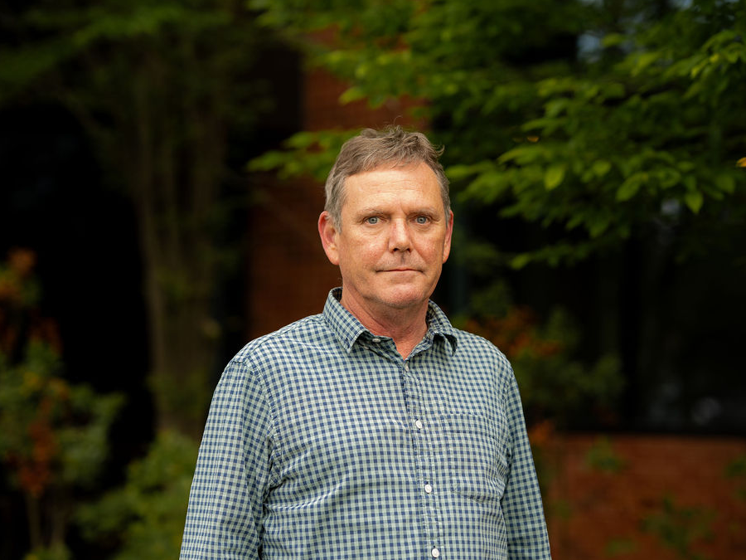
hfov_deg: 21.1
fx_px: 2004
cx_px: 376
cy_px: 282
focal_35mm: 93
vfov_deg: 15.9
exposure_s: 1/250
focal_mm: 85
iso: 80
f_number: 2.5
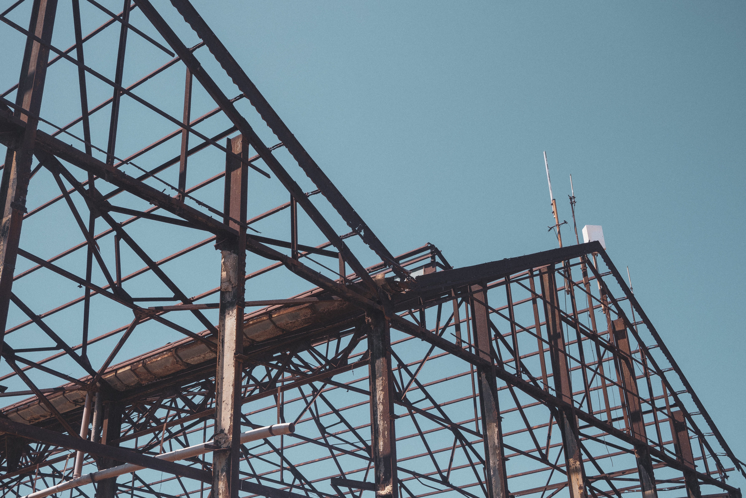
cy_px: 249
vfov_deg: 30.5
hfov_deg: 44.5
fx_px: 912
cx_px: 373
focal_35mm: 44
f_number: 9
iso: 200
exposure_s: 1/450
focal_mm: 29.6
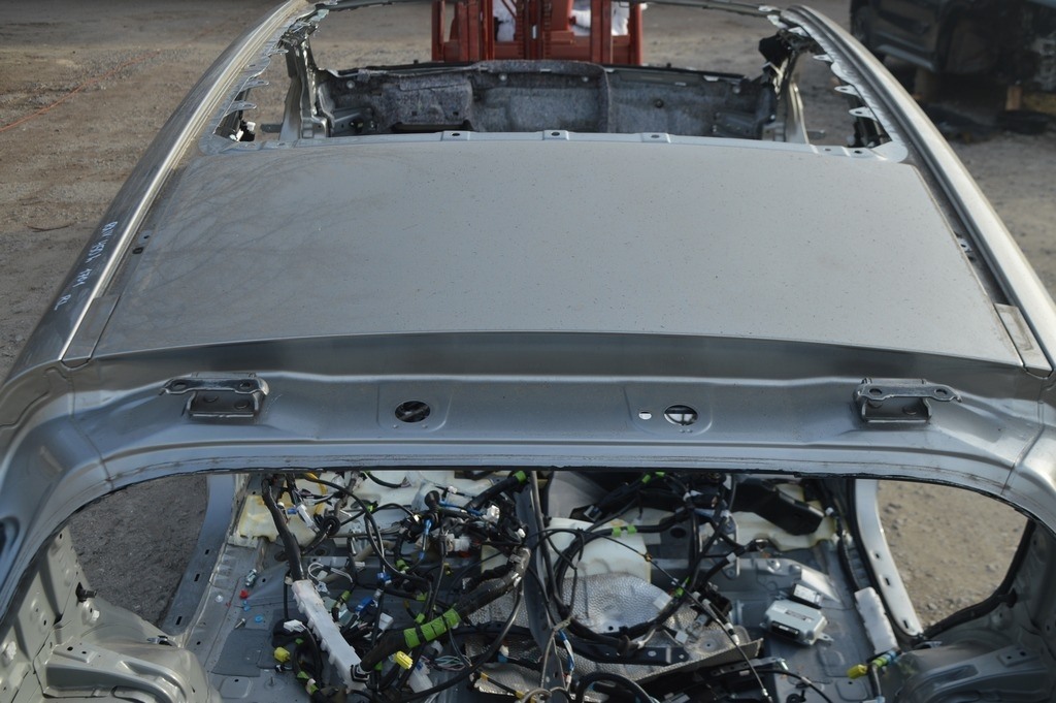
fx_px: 1099
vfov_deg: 35.4
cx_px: 528
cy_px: 352
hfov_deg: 51.3
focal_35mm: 38
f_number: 7.1
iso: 100
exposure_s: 1/125
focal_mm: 25
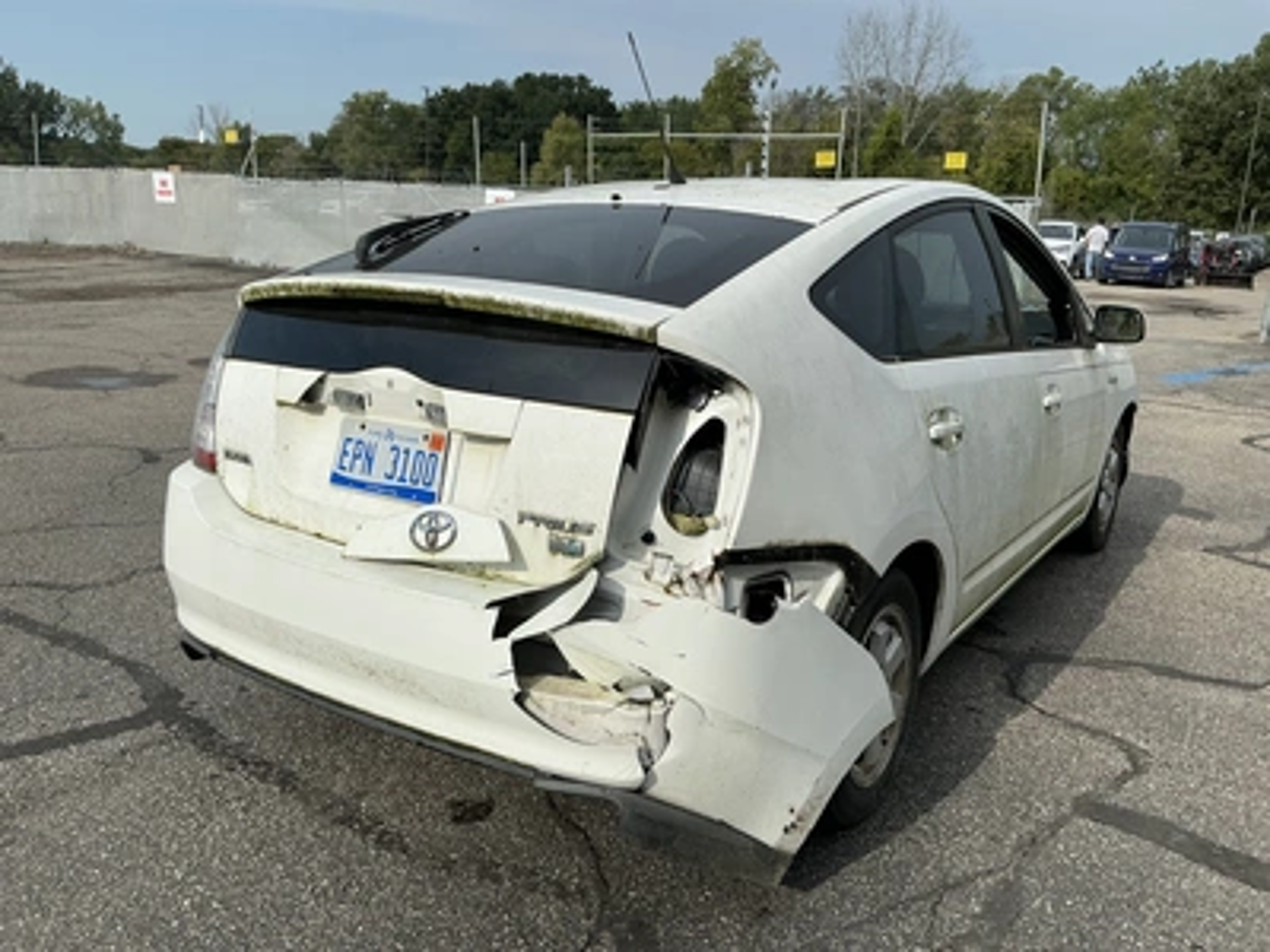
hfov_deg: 63.4
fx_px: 1027
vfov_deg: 49.7
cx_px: 635
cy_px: 476
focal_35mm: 28
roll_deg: -2.5
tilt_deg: -15.0
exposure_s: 1/3125
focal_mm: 3
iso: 25
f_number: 1.8
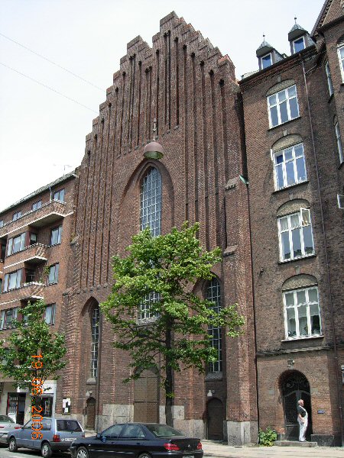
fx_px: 477
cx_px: 172
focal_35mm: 36
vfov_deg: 51.4
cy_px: 229
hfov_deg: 39.7
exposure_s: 1/242
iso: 50
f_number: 4.8
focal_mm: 7.5
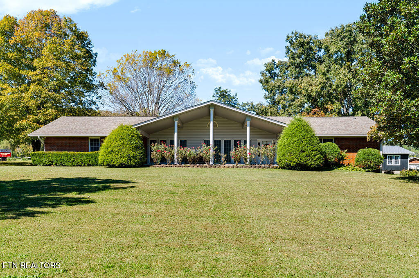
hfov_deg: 58.8
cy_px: 139
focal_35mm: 32
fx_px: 372
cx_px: 210
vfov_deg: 41.0
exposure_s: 1/1600
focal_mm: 32
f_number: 6.3
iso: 100
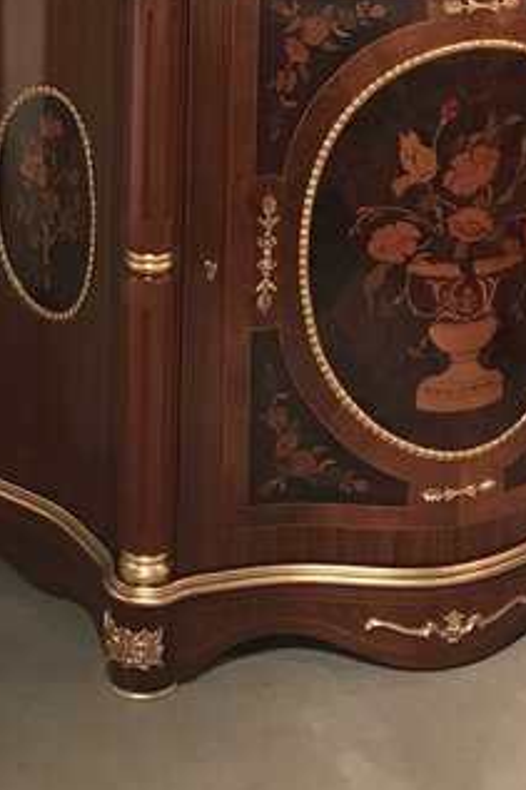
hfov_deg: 17.9
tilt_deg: -10.8
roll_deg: -1.7
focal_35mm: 76
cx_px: 292
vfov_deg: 24.8
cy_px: -81
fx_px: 1667
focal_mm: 3.99
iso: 80
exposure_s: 1/17
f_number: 1.8
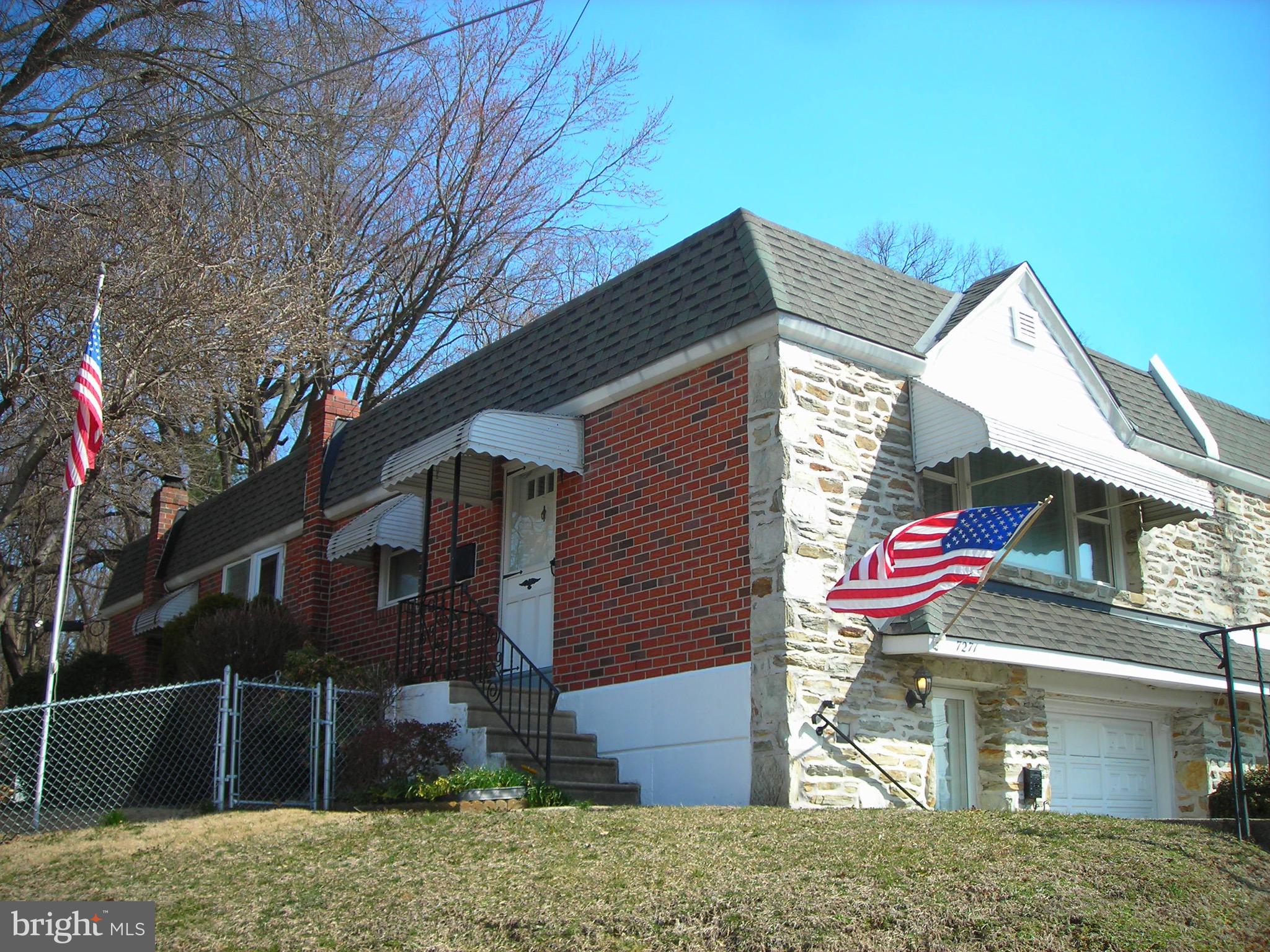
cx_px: 635
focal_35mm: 38
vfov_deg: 37.7
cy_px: 476
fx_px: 1394
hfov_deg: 49.0
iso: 50
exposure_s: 1/379
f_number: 3.2
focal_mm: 6.3
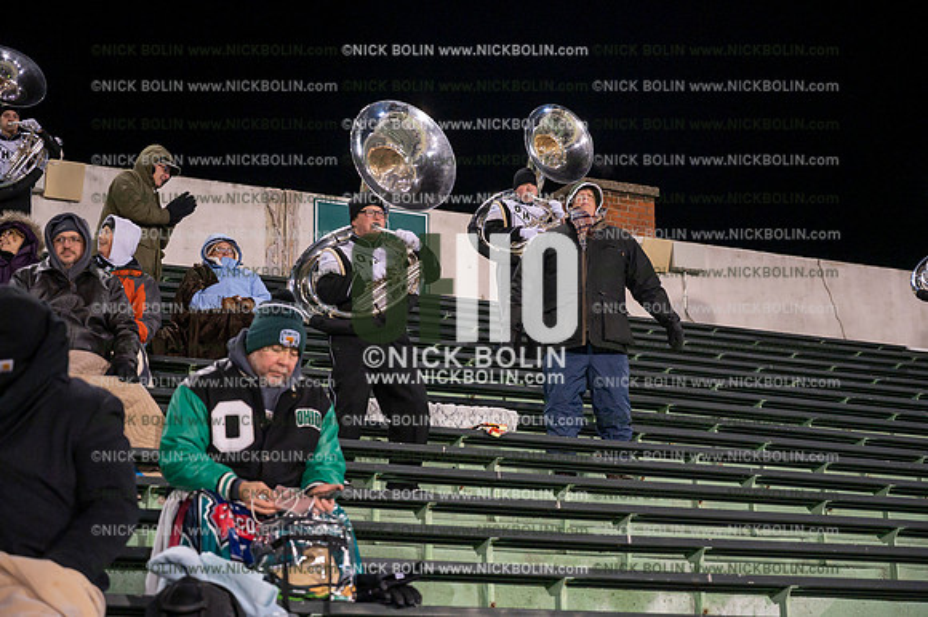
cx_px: 464
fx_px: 1803
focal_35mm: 70
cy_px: 308
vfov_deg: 19.4
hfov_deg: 28.9
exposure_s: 1/640
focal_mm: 70
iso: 5000
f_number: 4.5
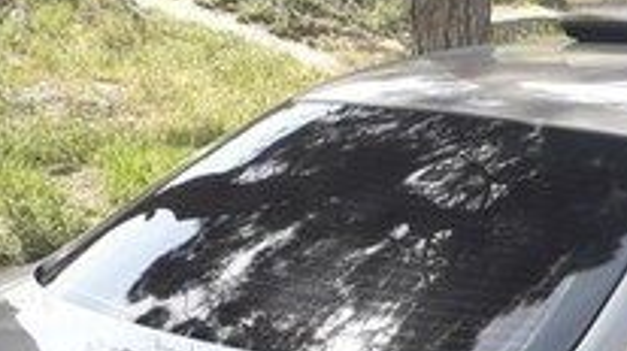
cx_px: 606
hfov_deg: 22.0
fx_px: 1561
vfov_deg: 12.4
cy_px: 461
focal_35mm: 94
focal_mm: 3.6
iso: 40
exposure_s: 1/386
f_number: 1.9
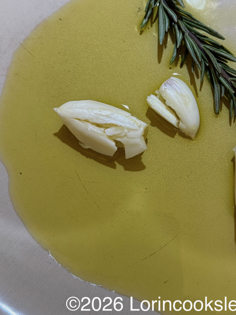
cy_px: 119
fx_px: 436
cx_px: 137
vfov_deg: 39.4
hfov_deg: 30.2
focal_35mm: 48
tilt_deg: -74.8
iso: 320
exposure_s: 1/60
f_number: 1.78
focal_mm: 6.76
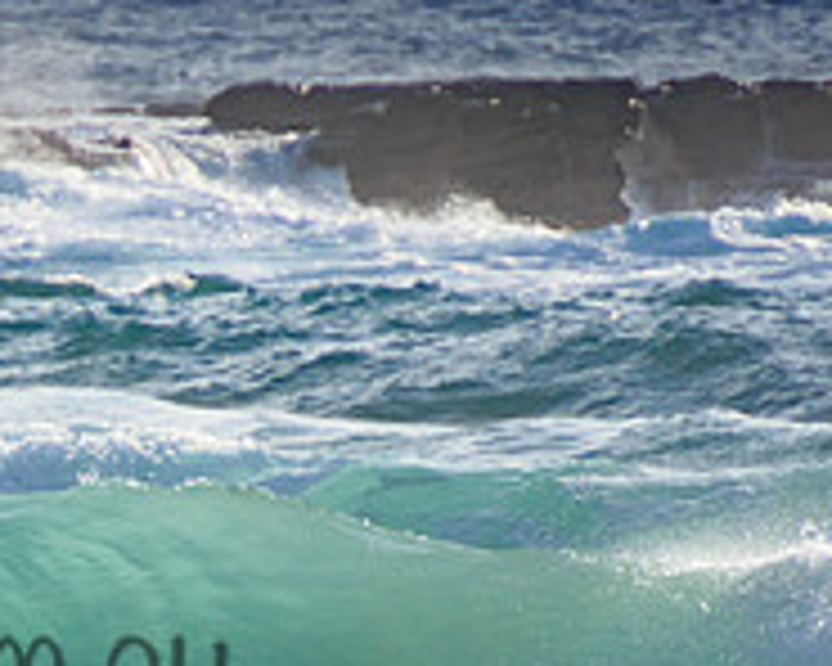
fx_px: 43412
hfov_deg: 1.1
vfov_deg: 0.9
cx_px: -247
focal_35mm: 1763
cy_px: 619
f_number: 5.6
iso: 250
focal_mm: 400
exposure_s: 1/2000
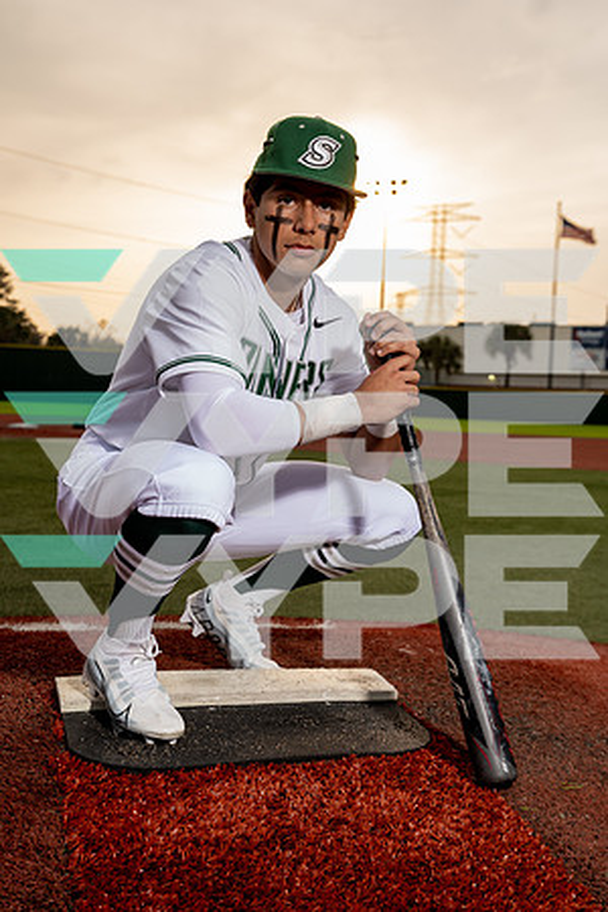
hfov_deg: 28.1
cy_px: 456
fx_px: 1216
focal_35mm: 48
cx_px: 304
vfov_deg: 41.1
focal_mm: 48
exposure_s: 1/250
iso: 250
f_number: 5.6
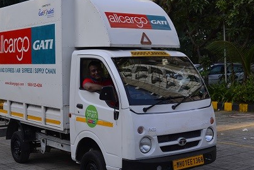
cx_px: 115
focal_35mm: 62
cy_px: 88
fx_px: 438
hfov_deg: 32.3
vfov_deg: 21.9
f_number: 5.6
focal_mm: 50
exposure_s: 1/250
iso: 100
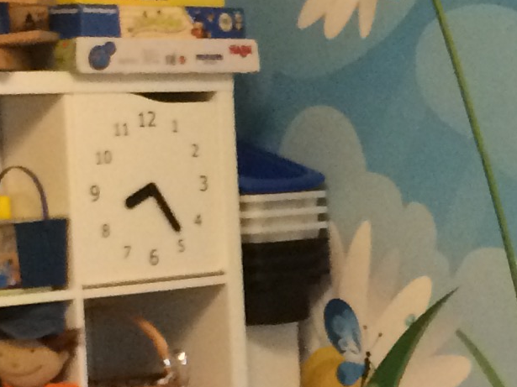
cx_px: 615
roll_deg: +1.7
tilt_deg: -5.1
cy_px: 406
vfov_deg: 9.6
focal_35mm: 154
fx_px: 2300
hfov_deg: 12.5
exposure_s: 1/20
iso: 250
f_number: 2.2
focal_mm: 4.15
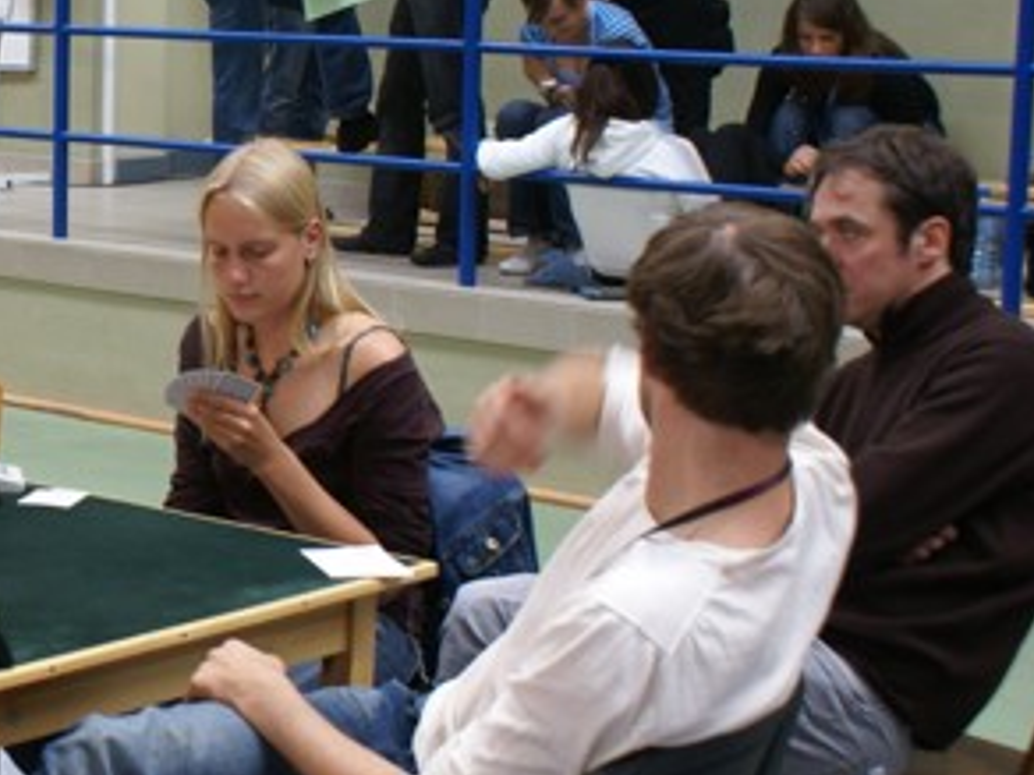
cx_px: -188
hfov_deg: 20.4
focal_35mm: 90
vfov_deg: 16.4
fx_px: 2688
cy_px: 333
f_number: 5.6
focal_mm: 26
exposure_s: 1/25
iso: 200
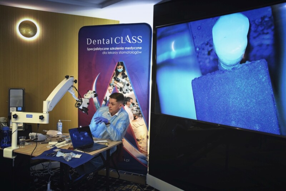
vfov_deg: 40.0
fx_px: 262
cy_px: 96
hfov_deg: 57.2
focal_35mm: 33
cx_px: 143
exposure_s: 1/60
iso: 5000
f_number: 7.1
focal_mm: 22
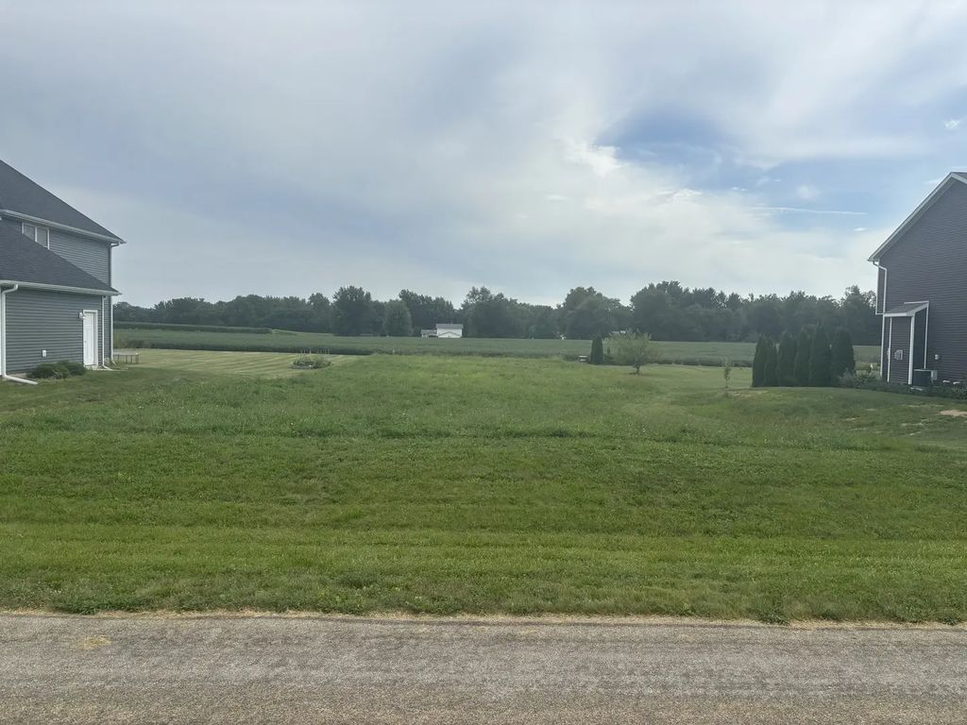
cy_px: 362
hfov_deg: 67.3
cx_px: 484
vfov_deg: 53.1
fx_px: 726
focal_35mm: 26
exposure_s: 1/4854
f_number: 1.6
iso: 50
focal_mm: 5.96
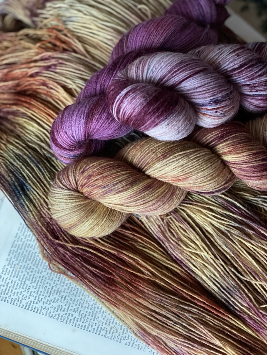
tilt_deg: -68.2
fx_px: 535
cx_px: 134
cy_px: 178
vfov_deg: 36.8
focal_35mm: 52
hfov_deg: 28.0
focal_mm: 6
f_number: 2
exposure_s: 1/18
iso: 400
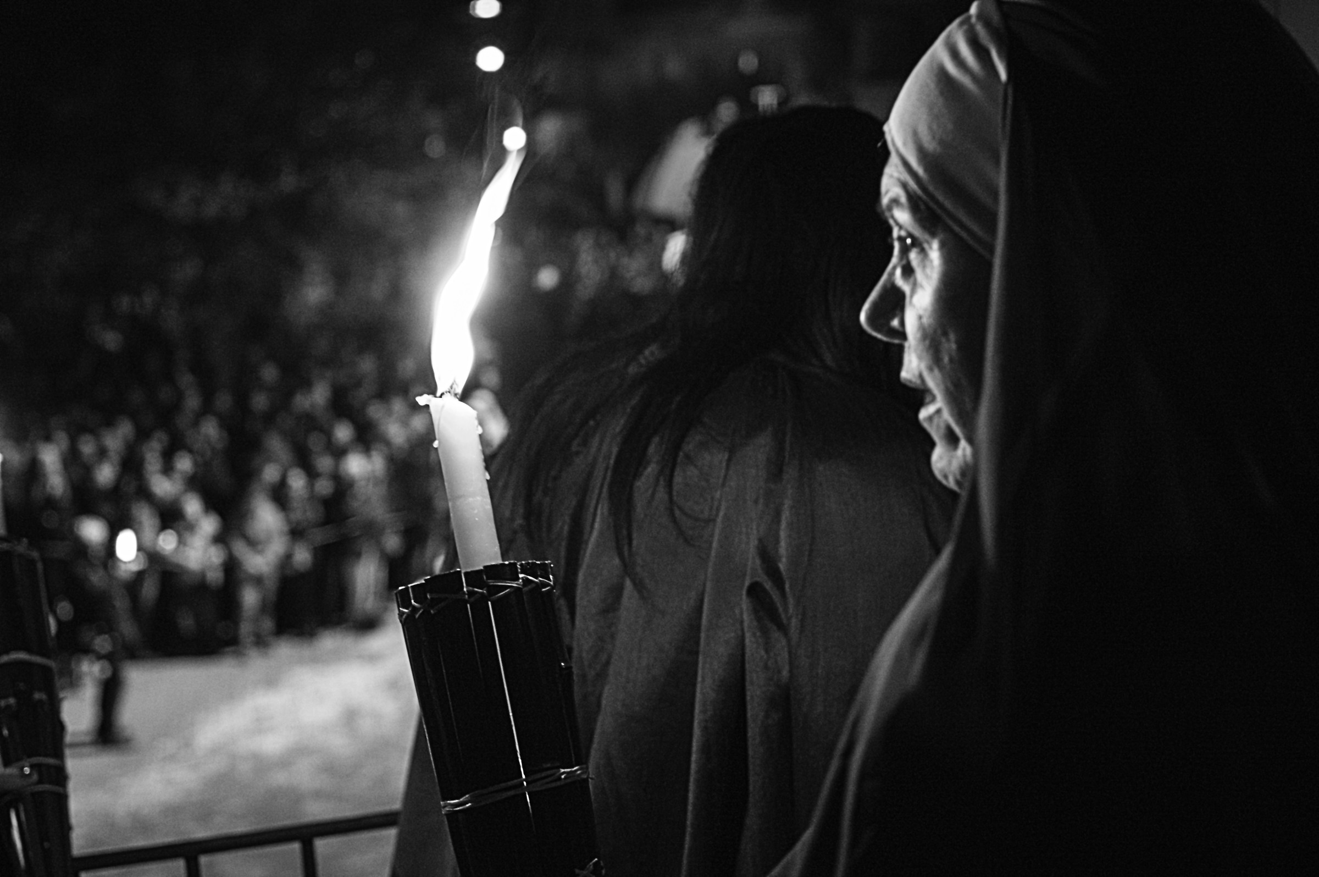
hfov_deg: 38.2
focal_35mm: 52
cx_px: 660
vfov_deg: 25.9
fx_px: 1903
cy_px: 438
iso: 3200
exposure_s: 1/30
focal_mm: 35
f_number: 3.2
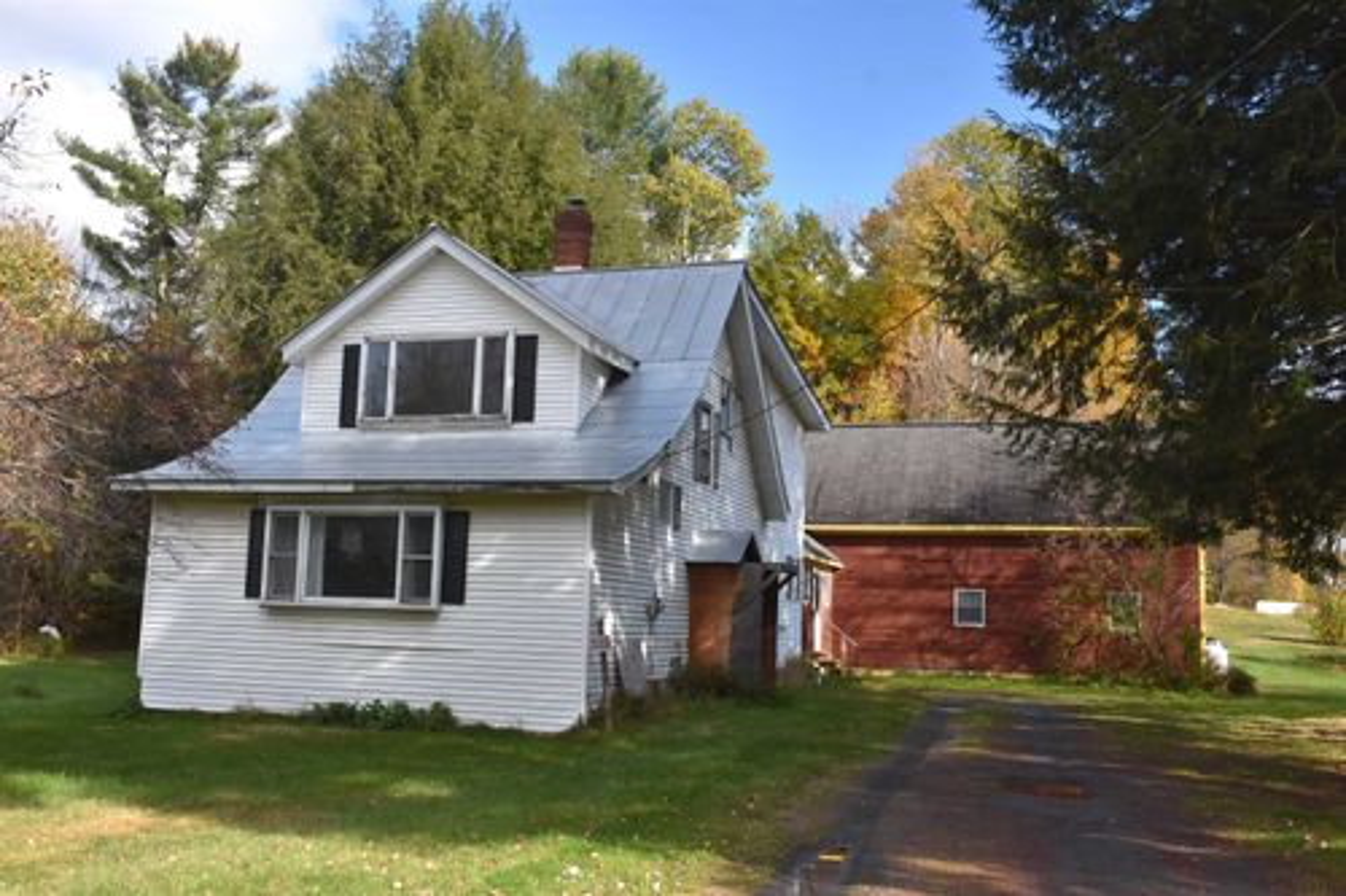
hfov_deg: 53.1
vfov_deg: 36.8
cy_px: 448
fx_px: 1345
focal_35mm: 36
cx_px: 673
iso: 800
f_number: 8
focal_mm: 24
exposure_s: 1/320
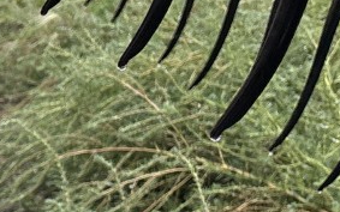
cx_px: -404
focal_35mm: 140
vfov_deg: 8.9
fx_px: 1298
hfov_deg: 12.5
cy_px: 406
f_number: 1.6
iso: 40
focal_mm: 5.96
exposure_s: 1/182
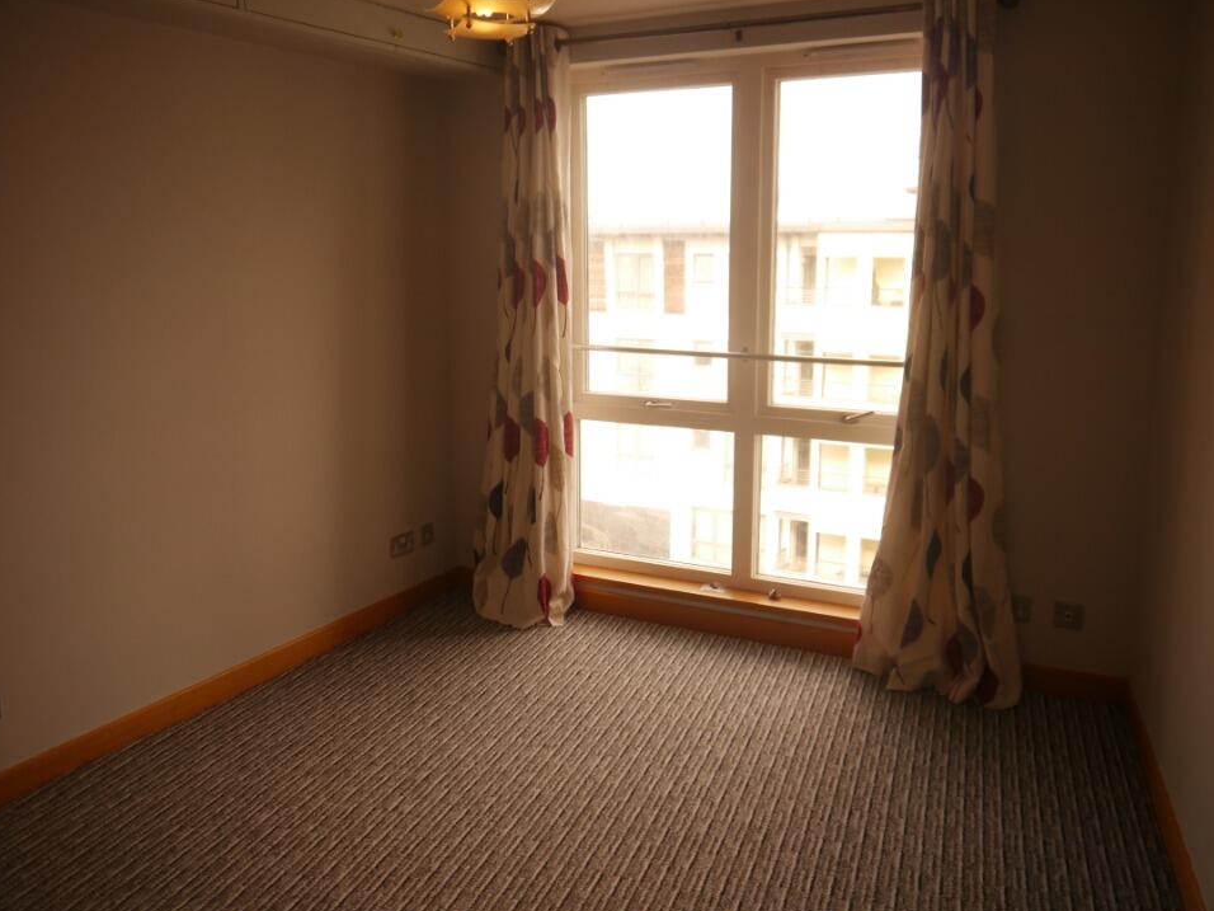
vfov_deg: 46.8
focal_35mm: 30
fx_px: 1052
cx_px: 598
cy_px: 441
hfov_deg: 60.0
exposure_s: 1/160
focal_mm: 14
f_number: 3.5
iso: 160
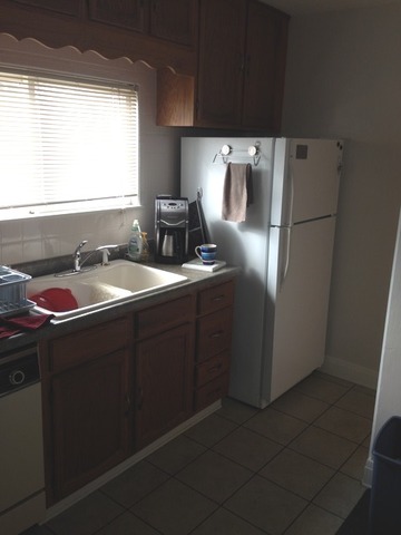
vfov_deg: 55.4
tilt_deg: -11.8
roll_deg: -1.7
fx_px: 510
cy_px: 268
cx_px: 200
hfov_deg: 42.9
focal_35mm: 33
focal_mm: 4.12
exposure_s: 1/20
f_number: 2.4
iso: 50
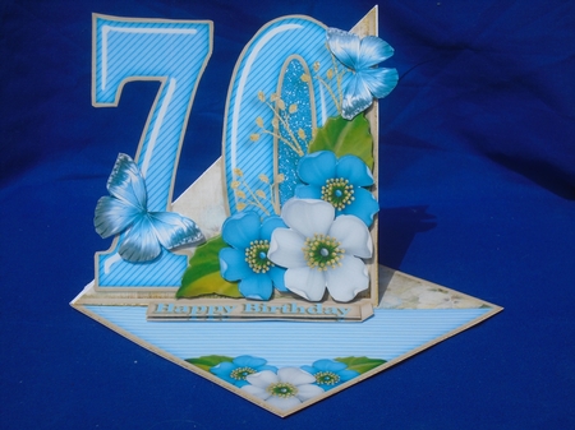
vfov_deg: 21.6
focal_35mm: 68
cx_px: 288
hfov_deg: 28.6
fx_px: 1129
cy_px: 215
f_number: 13.8
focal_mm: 12
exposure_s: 1/200
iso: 100
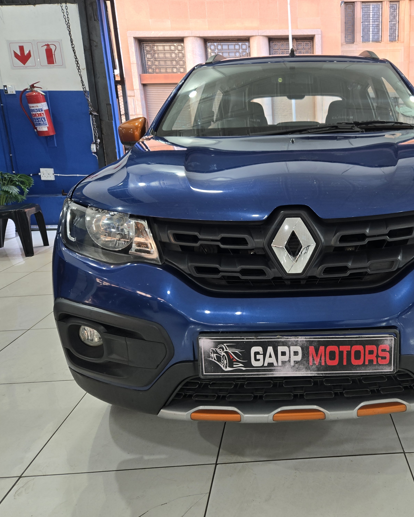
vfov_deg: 58.8
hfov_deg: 46.8
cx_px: 308
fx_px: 459
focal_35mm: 30
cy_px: 259
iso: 80
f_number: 1.8
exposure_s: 1/100
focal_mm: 5.4
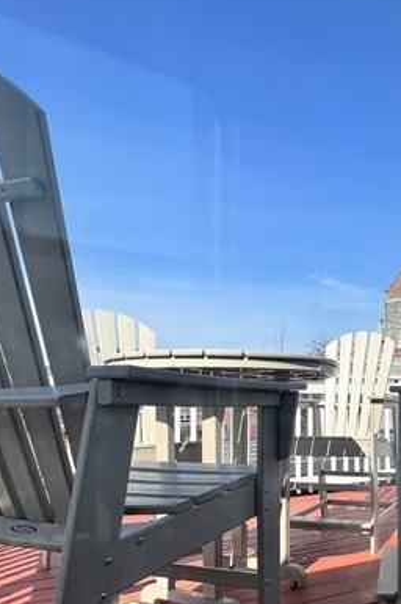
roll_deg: +0.8
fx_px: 452
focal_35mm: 27
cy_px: 403
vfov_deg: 65.6
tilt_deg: +1.8
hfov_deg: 43.5
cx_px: 365
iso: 32
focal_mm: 1.57
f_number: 1.8
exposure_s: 1/1233
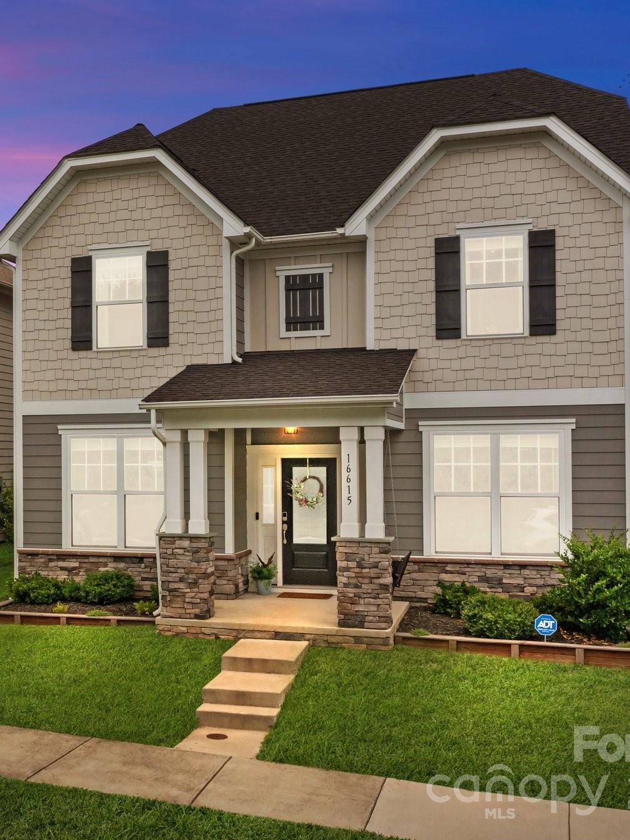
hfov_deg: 34.2
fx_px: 995
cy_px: 417
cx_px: 140
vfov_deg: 45.8
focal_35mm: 41
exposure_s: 1/640
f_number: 6.3
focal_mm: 10.26
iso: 100
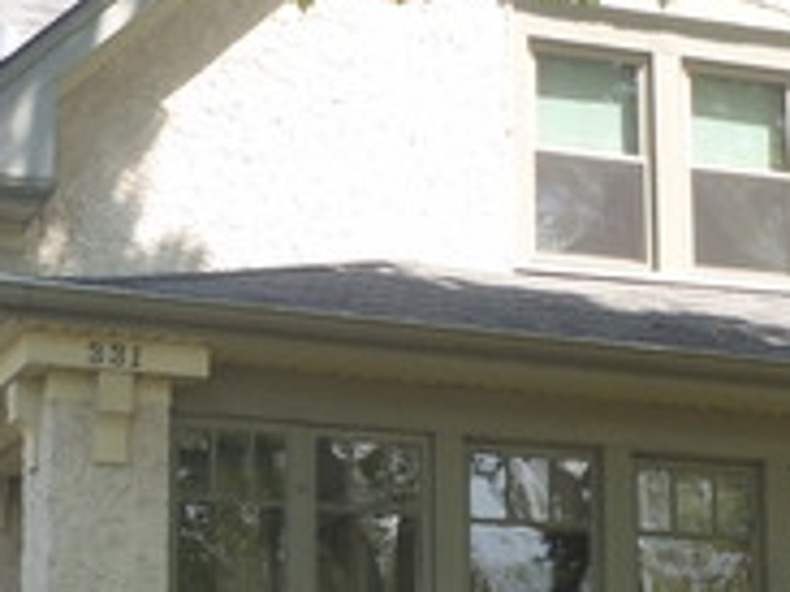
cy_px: 493
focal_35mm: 112
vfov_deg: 13.1
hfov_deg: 17.5
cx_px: 505
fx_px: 2554
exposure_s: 1/125
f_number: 4.2
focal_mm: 5.72
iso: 80
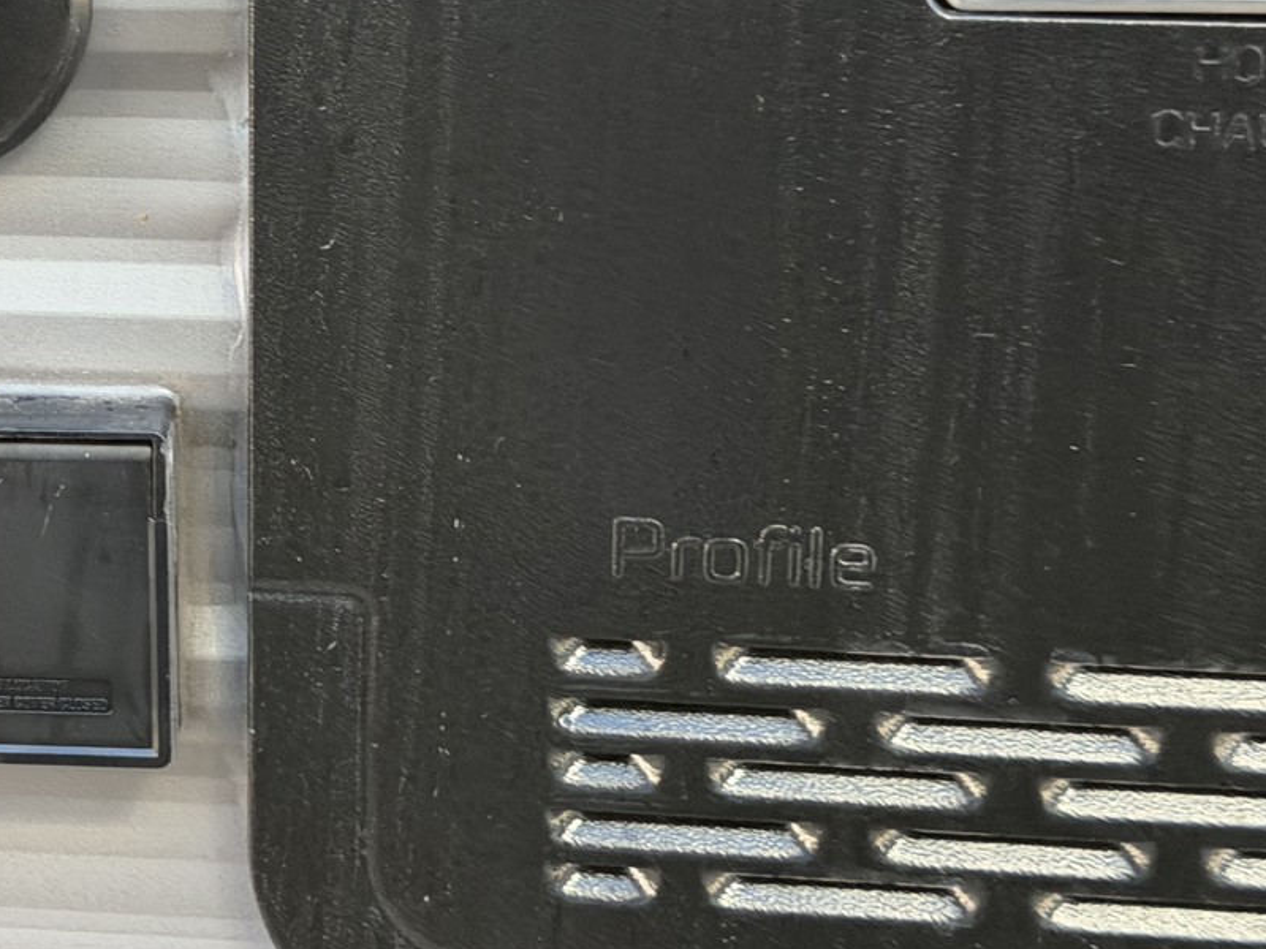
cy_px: 310
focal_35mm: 96
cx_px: 108
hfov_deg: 20.0
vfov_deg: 15.4
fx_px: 3511
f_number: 1.78
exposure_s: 1/123
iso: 80
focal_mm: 6.76
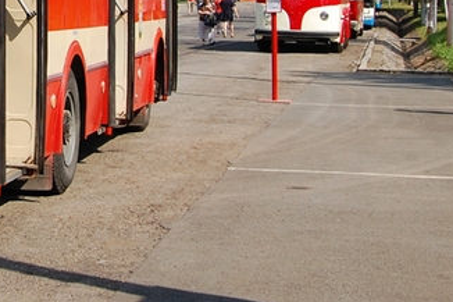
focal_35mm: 116
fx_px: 1459
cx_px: -60
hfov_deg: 17.0
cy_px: -92
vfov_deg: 11.5
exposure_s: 1/250
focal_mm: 28
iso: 200
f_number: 10
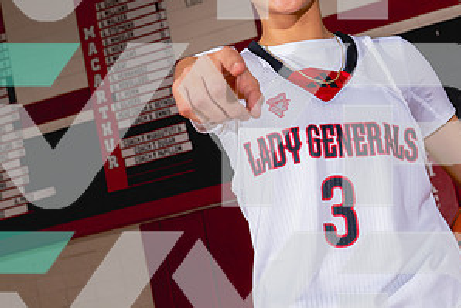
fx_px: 922
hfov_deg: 27.9
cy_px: 126
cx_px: 312
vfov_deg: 18.9
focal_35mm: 72
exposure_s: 1/250
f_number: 8
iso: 800
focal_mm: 37
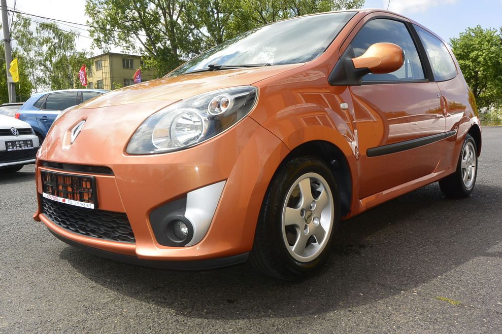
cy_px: 166
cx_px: 251
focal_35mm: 29
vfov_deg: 44.9
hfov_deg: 63.7
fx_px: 404
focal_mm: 10.7
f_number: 8
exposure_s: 1/250
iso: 160
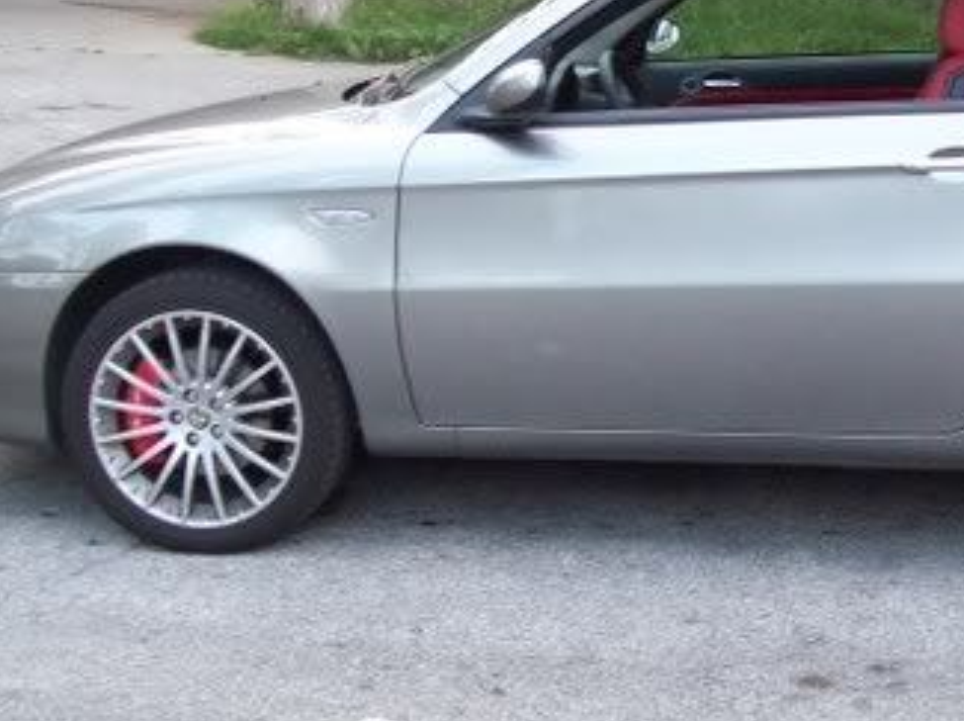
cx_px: 795
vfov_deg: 20.6
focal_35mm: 71
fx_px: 1975
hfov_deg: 26.8
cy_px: 267
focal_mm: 6
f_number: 2.7
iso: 160
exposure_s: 1/28.5
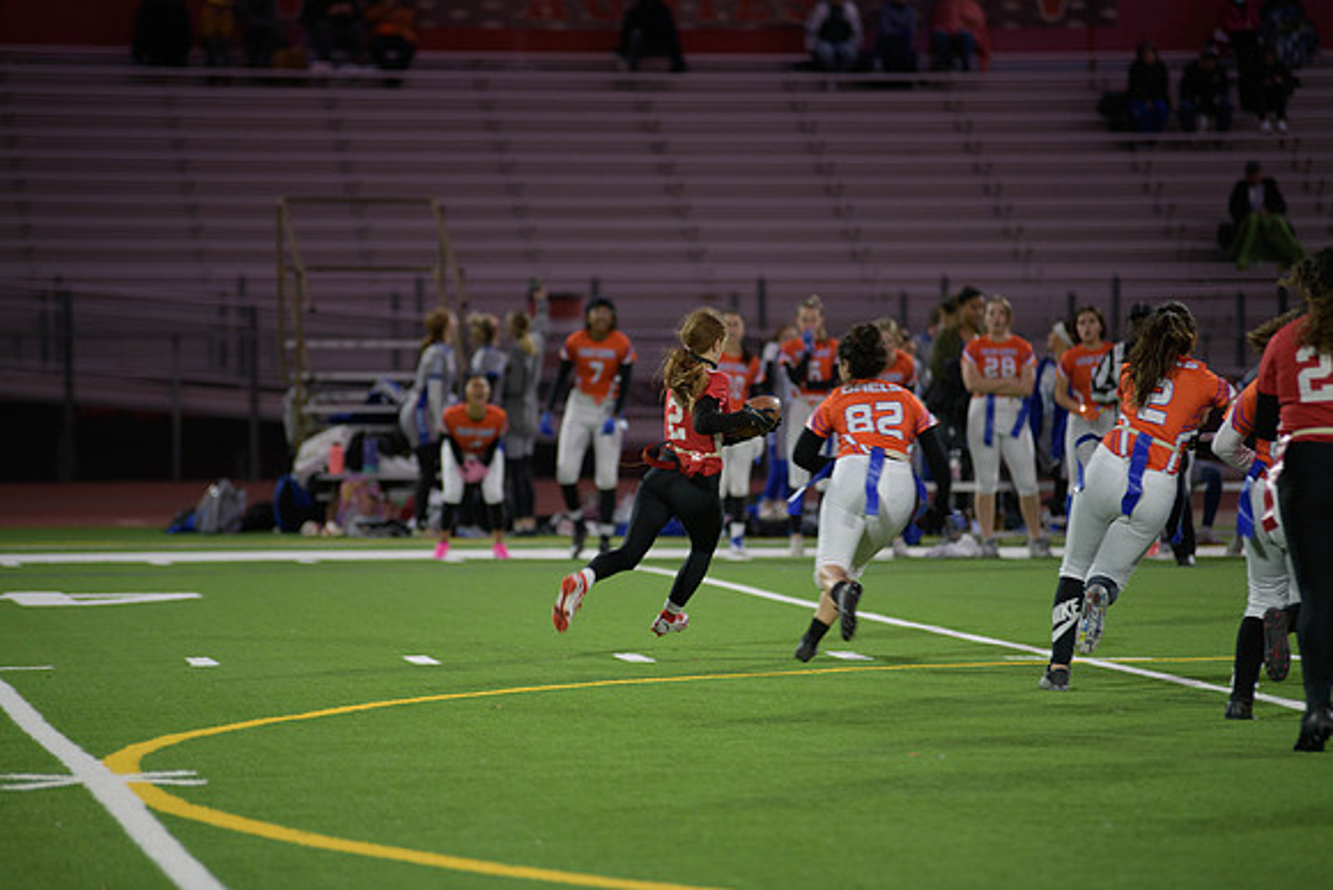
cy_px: 445
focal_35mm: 200
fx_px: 7407
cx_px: 666
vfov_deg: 6.9
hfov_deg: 10.3
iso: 720
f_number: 2.8
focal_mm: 200
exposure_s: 1/200
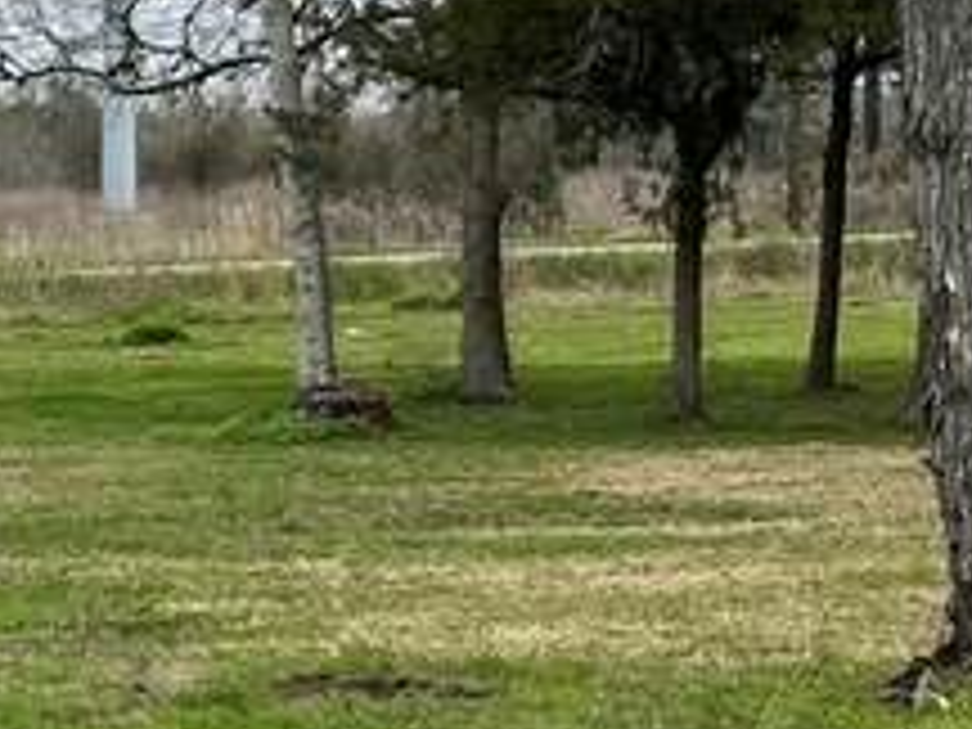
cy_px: 513
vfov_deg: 9.6
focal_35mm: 154
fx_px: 4324
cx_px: -904
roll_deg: +2.5
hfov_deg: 11.6
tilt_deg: -4.4
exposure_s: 1/2755
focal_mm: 5.1
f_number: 1.6
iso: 50
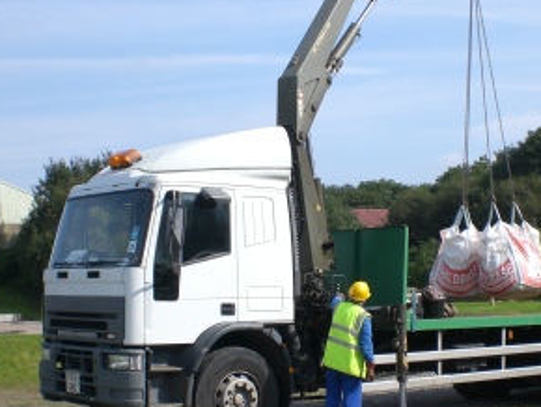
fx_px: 1048
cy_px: 232
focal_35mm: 67
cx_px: 319
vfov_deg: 21.9
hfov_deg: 28.9
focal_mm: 6.3
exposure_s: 1/500
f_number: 4.4
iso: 50
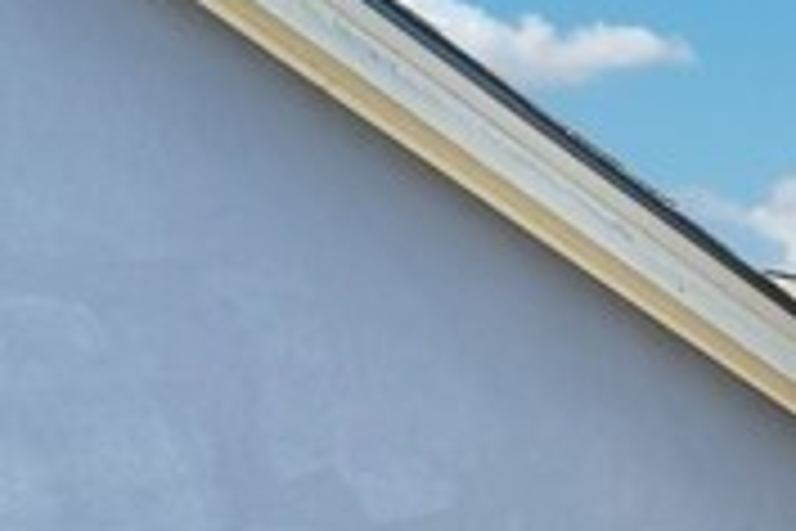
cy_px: 778
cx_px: 1799
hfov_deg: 16.3
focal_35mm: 71
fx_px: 1570
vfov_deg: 17.4
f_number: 8
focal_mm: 14
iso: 200
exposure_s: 1/80
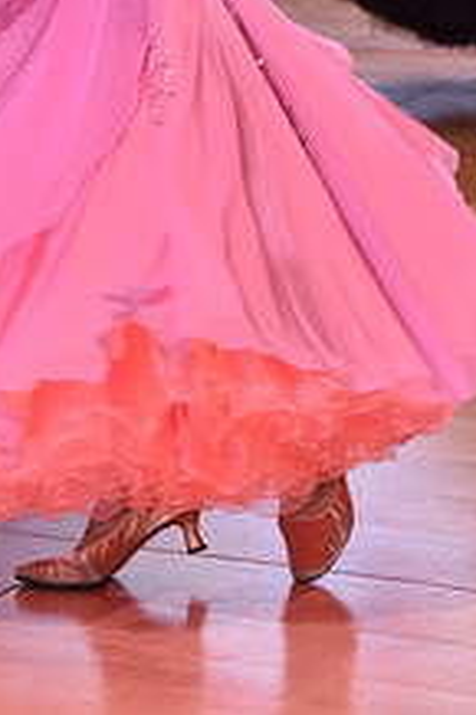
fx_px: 5184
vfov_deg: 7.8
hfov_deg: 5.2
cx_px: -67
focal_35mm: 261
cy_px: -233
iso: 1600
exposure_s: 1/250
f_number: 5
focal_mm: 98
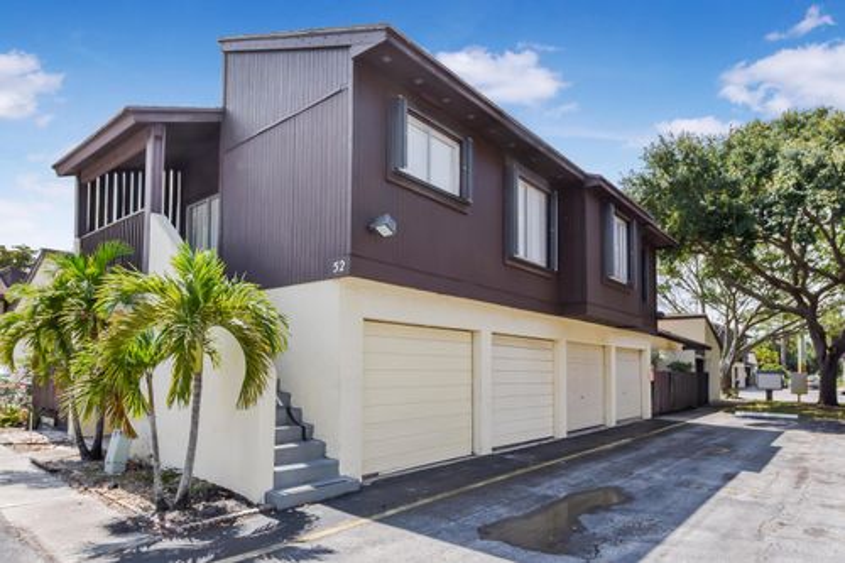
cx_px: 422
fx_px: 493
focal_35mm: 21
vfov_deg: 59.5
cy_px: 282
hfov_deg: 81.2
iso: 100
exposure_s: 1/200
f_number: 9
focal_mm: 21
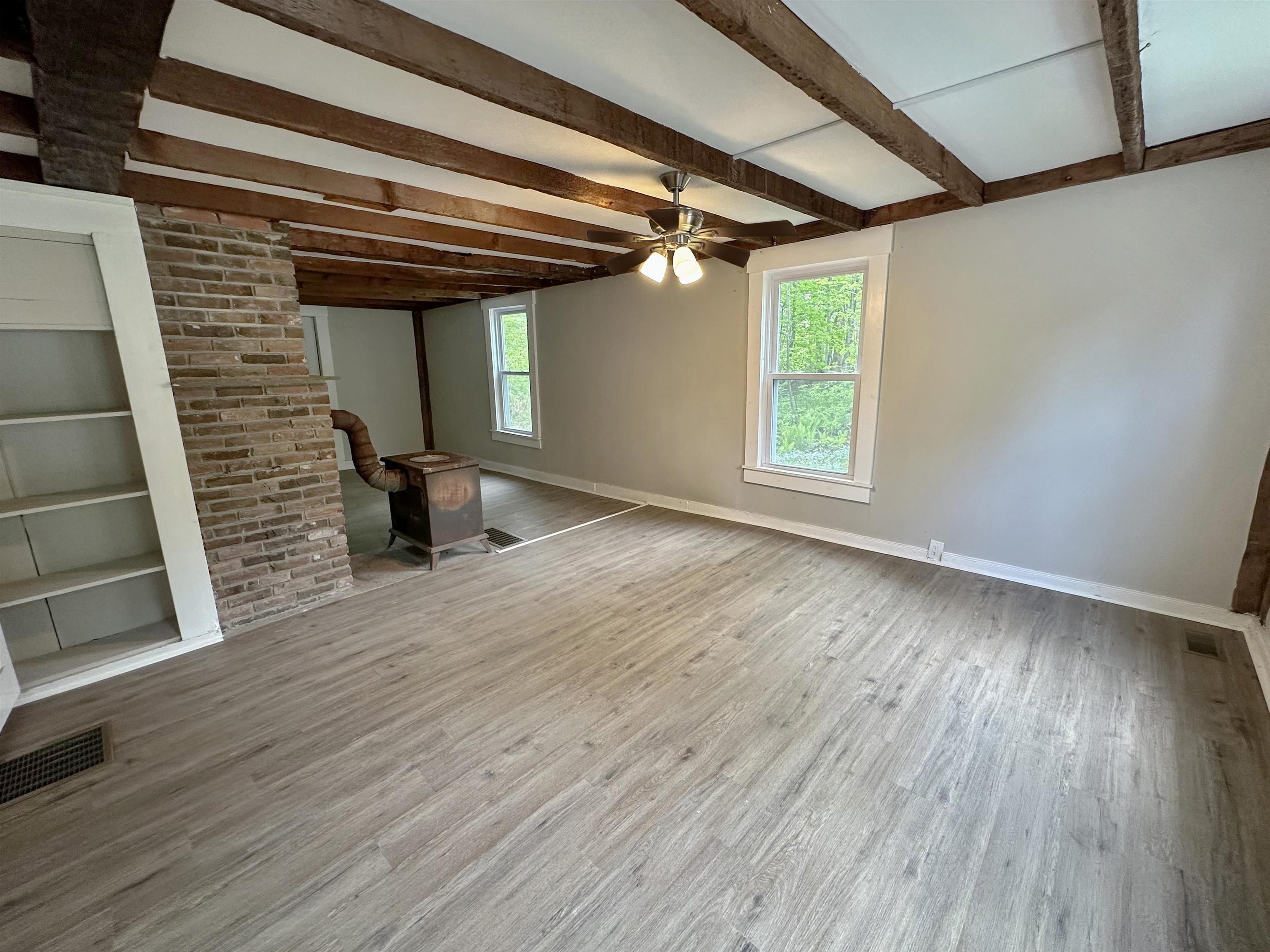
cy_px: 476
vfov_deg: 85.7
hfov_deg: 102.1
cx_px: 635
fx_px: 514
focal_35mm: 14
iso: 200
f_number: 2.2
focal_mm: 2.22
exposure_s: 1/60
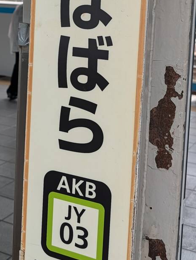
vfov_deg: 30.0
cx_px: 52
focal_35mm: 62
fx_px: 467
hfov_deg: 23.5
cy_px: 31
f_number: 1.68
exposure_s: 1/346
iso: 19
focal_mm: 6.9
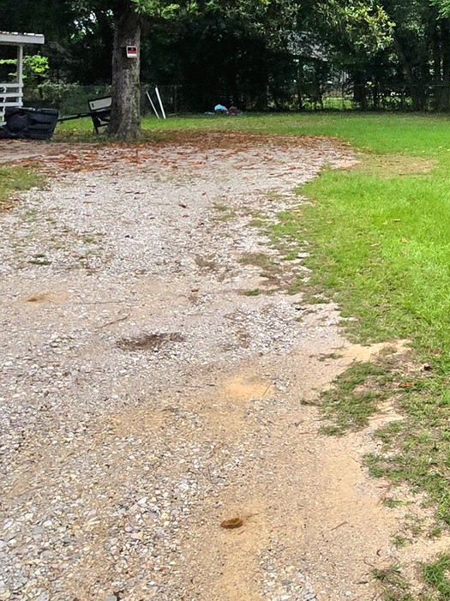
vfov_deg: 43.7
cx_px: 459
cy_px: 37
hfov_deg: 34.1
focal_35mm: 38
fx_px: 659
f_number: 2.2
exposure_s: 1/769
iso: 50
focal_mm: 2.2
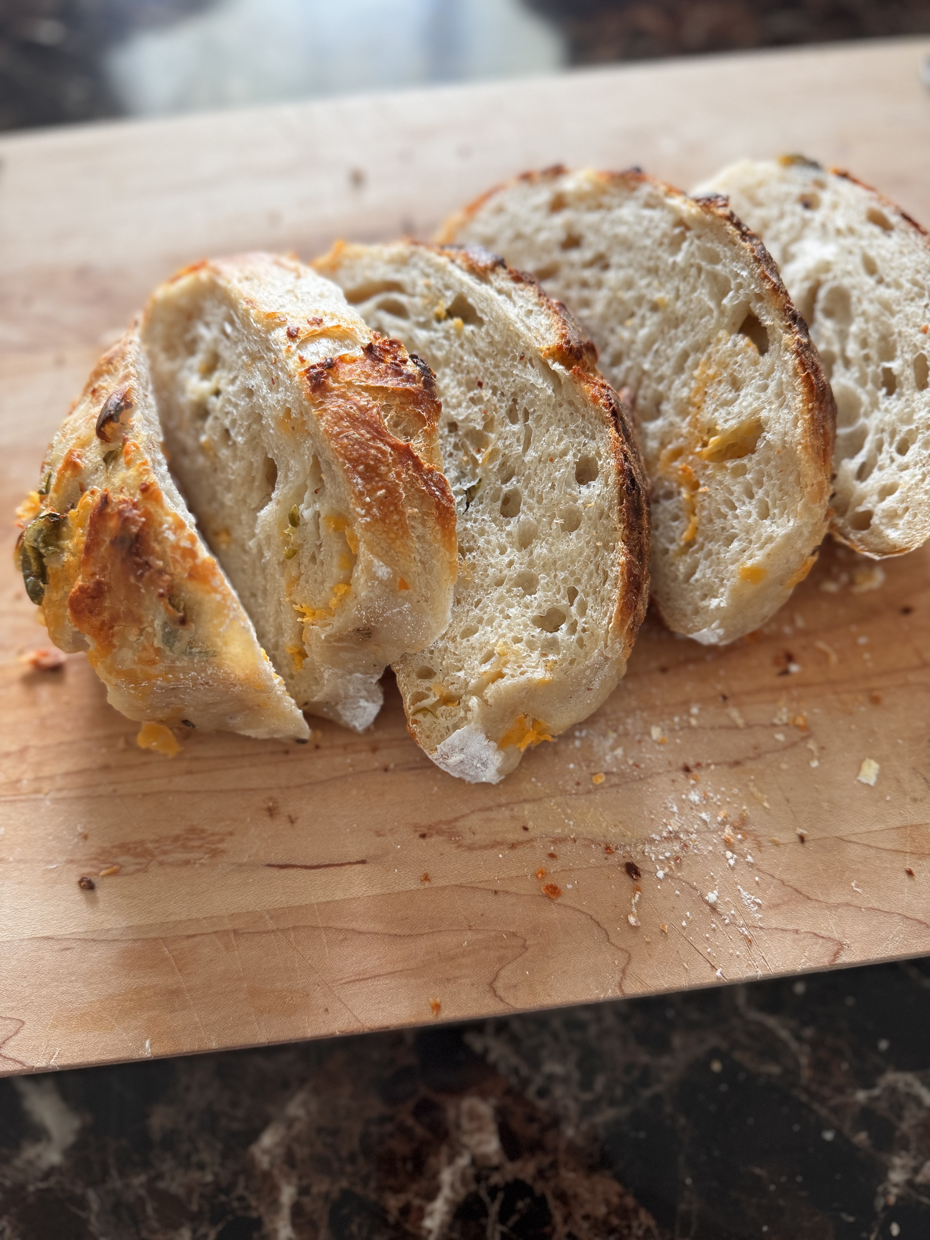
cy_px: 620
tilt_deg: -66.5
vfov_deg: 71.6
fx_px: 860
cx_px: 465
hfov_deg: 56.8
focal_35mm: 24
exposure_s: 1/84
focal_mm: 6.76
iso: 200
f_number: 1.78
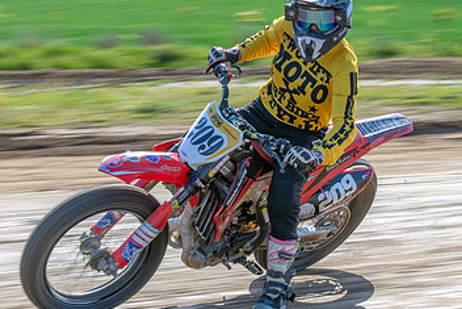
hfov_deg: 11.9
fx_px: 2221
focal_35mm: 173
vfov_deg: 7.9
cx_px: 220
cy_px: 168
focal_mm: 70
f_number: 8
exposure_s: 1/160
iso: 200
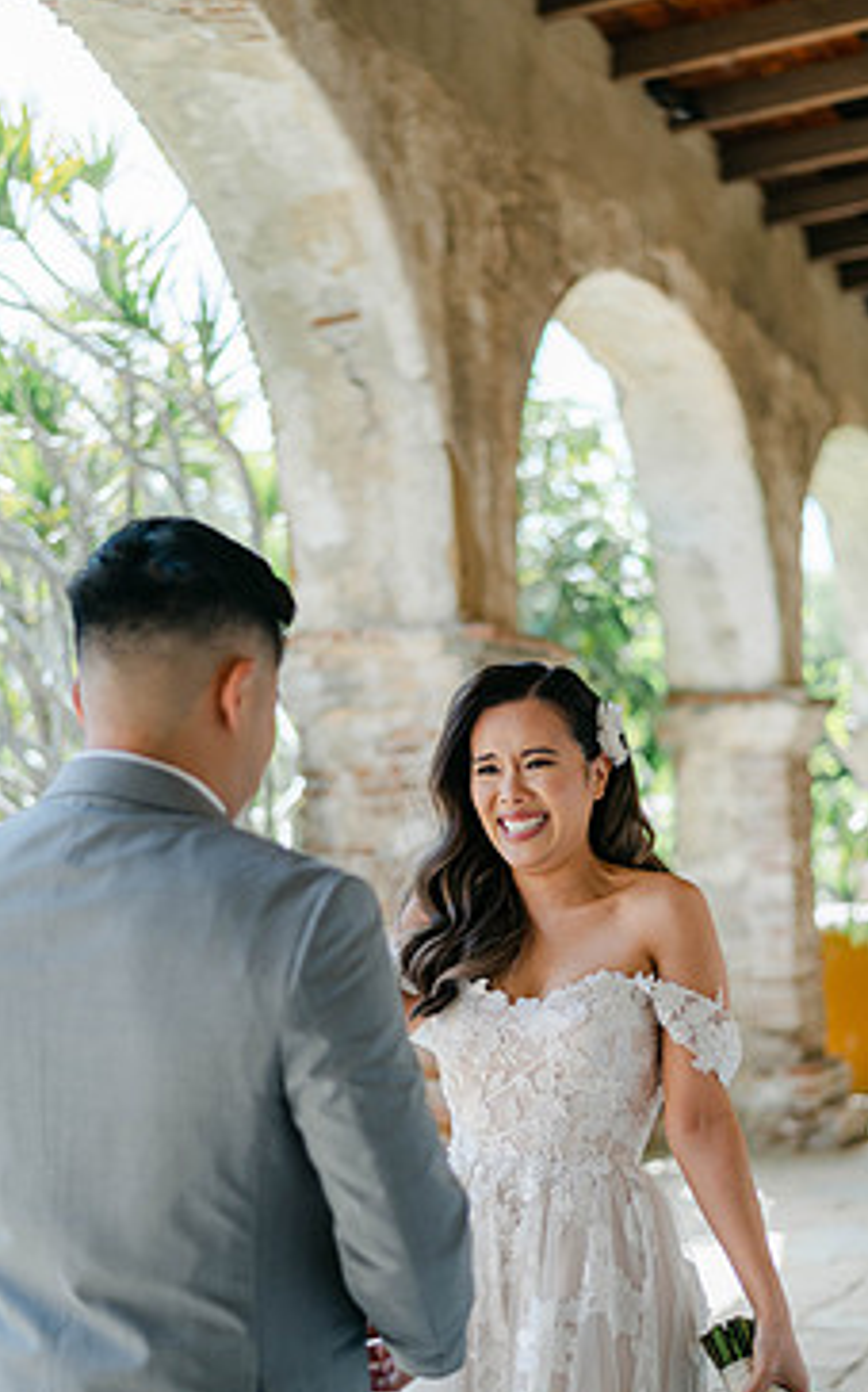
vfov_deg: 32.4
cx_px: 476
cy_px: 811
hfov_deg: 20.6
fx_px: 2388
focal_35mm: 63
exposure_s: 1/1250
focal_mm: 50
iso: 100
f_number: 2
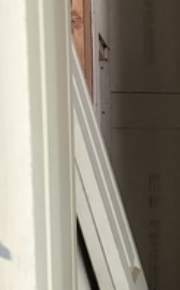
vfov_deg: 22.9
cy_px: 210
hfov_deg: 12.8
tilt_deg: -5.2
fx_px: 708
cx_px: 348
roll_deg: -0.2
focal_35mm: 90
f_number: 1.6
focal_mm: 5.96
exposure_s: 1/30
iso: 640
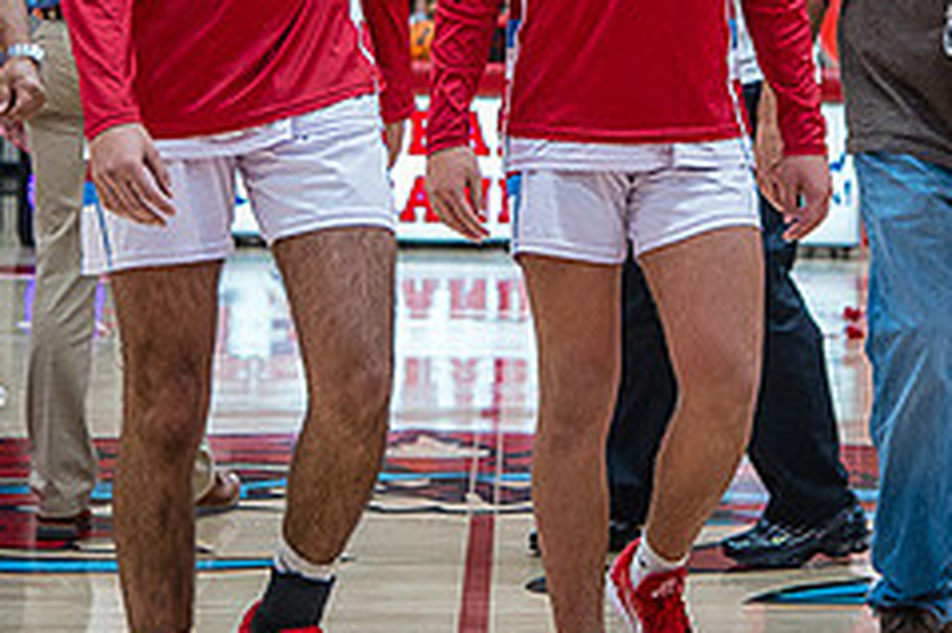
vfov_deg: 8.5
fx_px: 4228
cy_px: -104
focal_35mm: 160
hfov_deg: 12.8
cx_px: 649
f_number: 4
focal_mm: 66
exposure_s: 1/320
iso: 2000
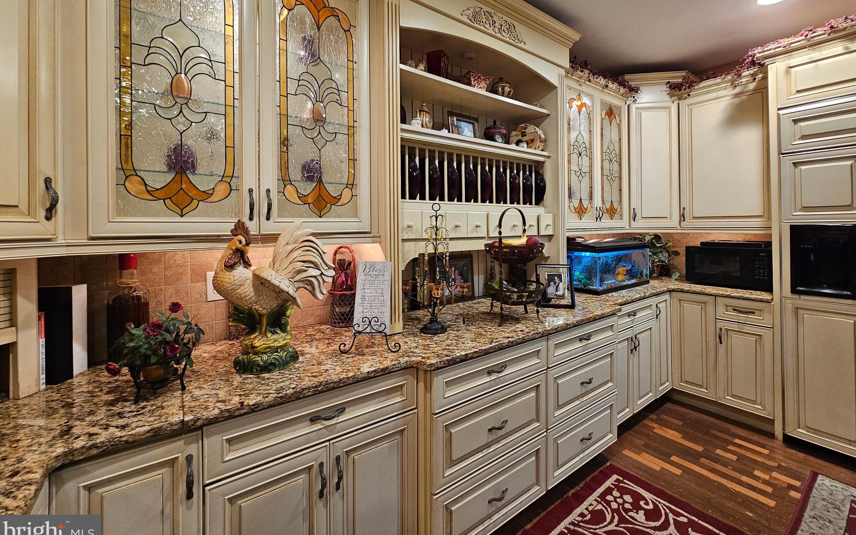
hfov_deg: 105.3
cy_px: 223
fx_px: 327
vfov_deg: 78.0
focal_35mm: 14
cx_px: 430
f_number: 2.2
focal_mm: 2.2
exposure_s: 1/40
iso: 320
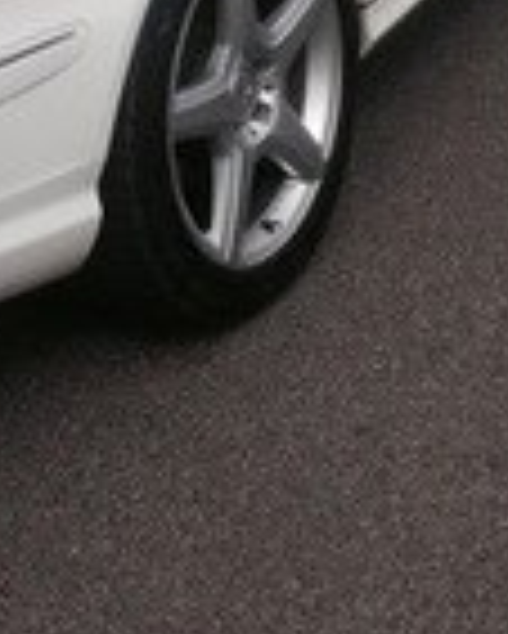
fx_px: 2121
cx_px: 189
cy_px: -94
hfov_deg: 13.6
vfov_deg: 16.4
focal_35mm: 113
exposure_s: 1/2463
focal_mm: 4.12
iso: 50
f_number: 2.4
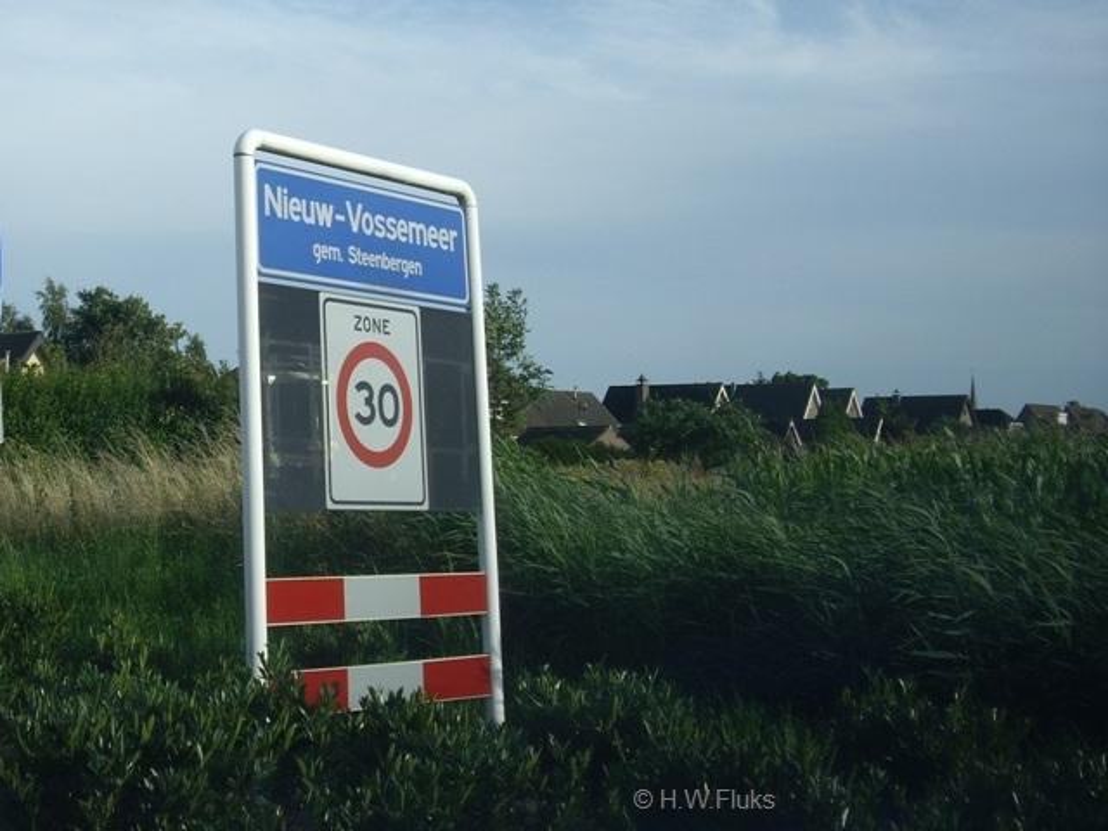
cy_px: 416
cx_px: 554
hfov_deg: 49.0
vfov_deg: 37.7
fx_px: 1216
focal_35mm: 38
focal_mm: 7.9
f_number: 2.8
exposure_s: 1/640
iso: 64
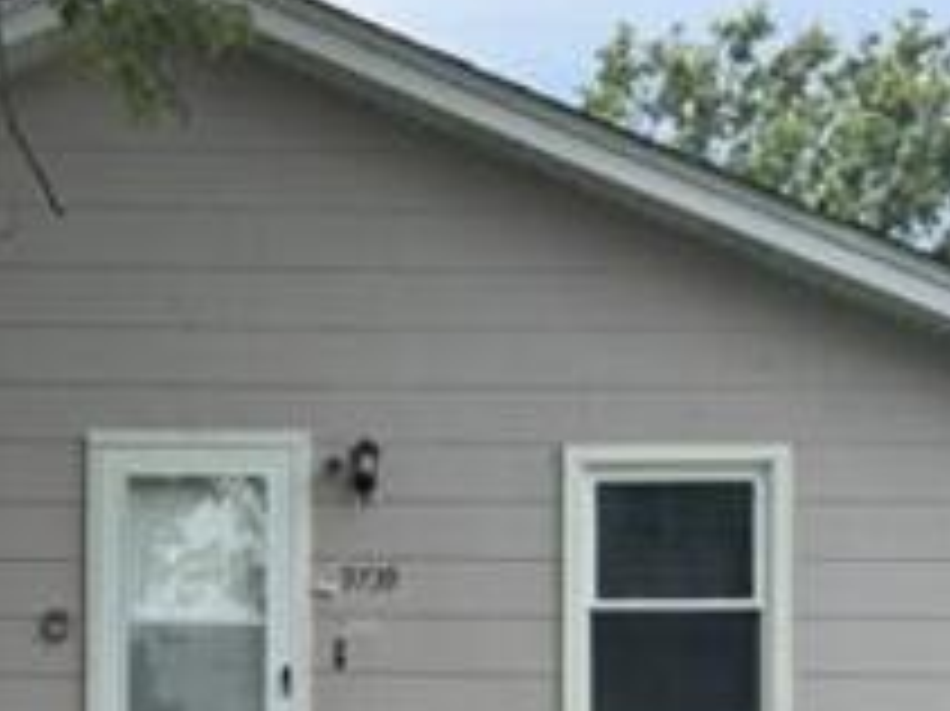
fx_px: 2496
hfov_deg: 21.4
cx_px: 248
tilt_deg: +1.5
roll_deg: -0.3
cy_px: 817
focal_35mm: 91
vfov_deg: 15.7
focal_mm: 6.76
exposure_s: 1/3279
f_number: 1.78
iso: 100
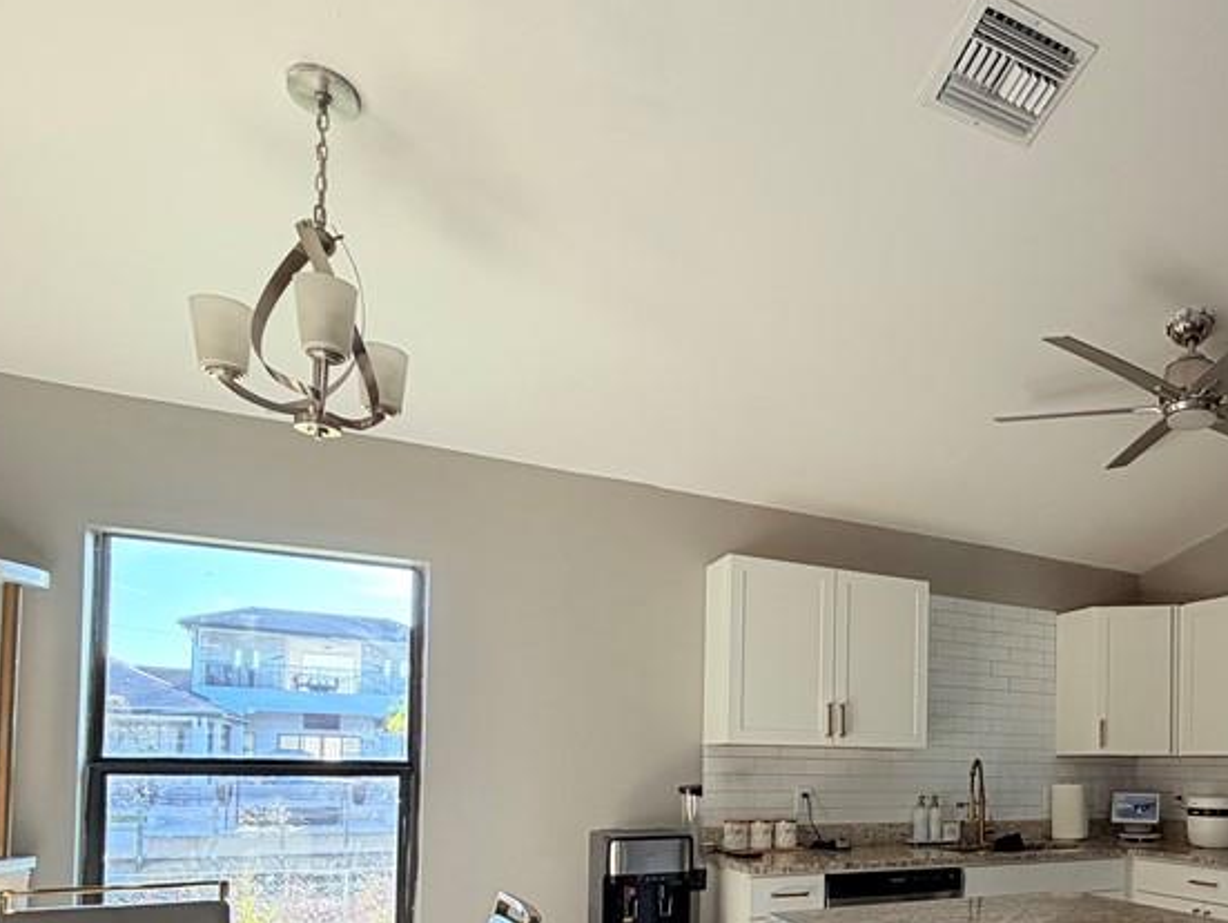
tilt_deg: +1.8
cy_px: 749
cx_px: 1003
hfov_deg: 61.1
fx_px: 923
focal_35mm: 26
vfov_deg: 49.7
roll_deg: -0.9
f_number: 2.2
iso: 64
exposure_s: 1/121
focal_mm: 2.22
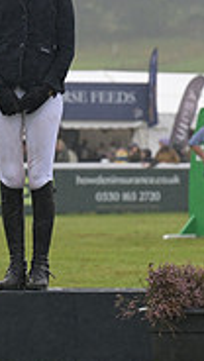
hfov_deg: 3.2
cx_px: 414
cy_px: 17
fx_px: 3631
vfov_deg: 5.7
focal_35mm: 379
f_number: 4.5
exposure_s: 1/1250
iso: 1000
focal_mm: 115
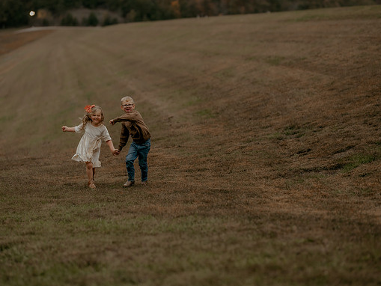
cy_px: 142
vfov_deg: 15.9
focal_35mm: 93
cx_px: 187
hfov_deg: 21.1
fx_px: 1024
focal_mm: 85
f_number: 1.8
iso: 400
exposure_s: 1/250
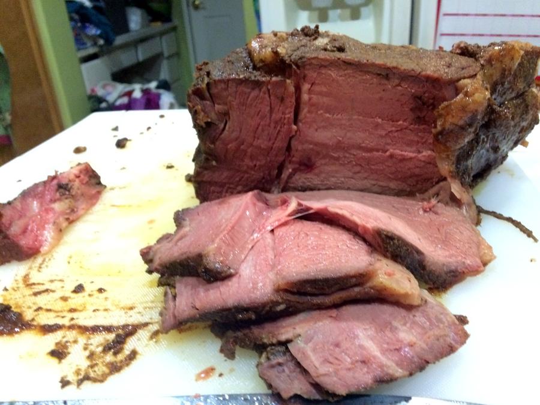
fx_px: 452
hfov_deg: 61.7
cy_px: 202
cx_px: 270
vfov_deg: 48.2
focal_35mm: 29
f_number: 2.2
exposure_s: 1/15
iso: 320
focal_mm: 4.15
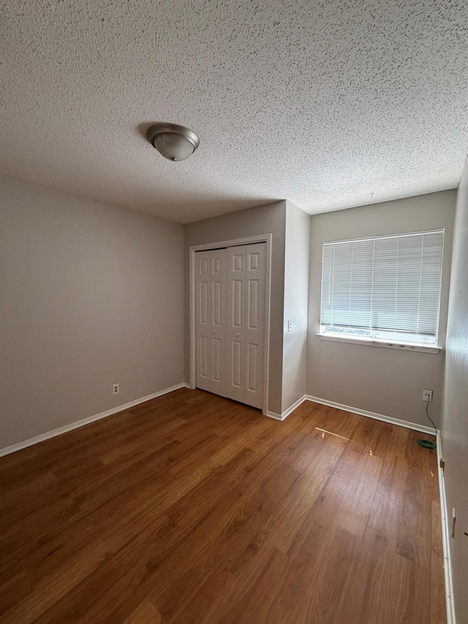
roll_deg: -0.2
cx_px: 234
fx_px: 252
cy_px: 312
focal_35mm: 14
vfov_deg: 102.1
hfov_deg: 85.7
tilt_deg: -4.4
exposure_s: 1/120
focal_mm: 2.22
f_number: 2.2
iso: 200
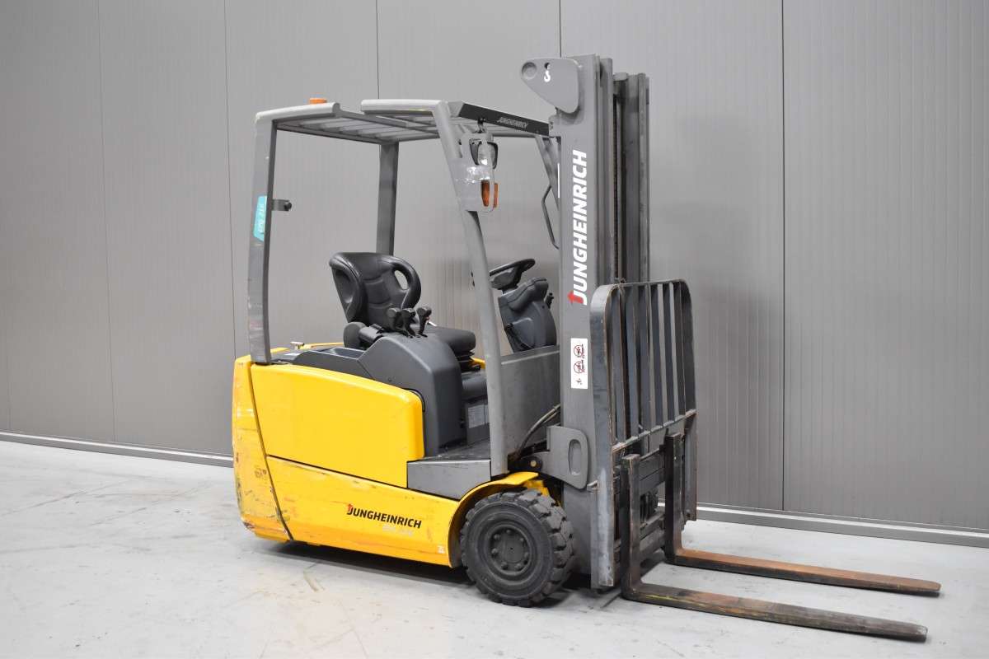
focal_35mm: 36
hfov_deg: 53.1
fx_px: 989
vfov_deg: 36.9
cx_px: 494
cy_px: 330
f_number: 4.5
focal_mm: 24
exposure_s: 1/40
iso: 1600
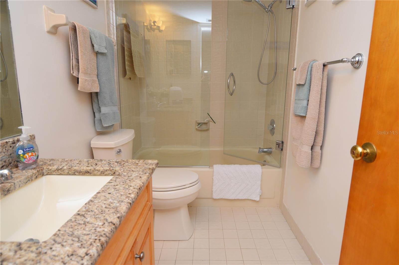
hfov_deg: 90.1
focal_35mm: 18
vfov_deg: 67.3
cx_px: 200
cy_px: 132
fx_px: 199
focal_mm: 12
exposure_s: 1/60
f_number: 4
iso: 400
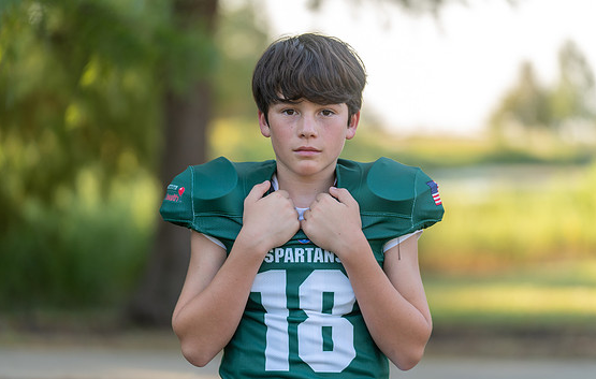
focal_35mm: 143
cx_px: 300
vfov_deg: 9.3
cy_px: 199
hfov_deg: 14.6
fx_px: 2334
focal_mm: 135
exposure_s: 1/320
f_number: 2.8
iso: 125
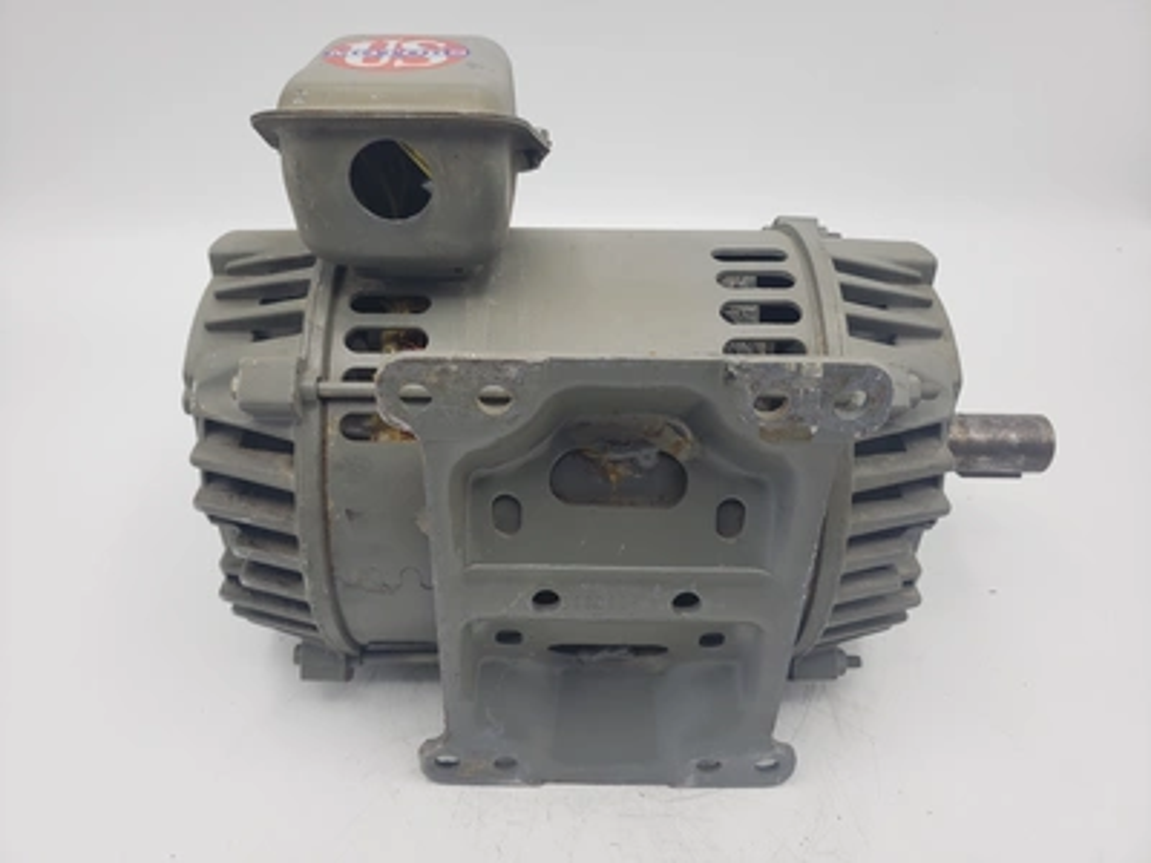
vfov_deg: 53.1
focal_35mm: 26
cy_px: 432
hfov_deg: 67.3
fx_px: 865
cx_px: 576
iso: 50
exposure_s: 1/157
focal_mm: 4.3
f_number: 1.5
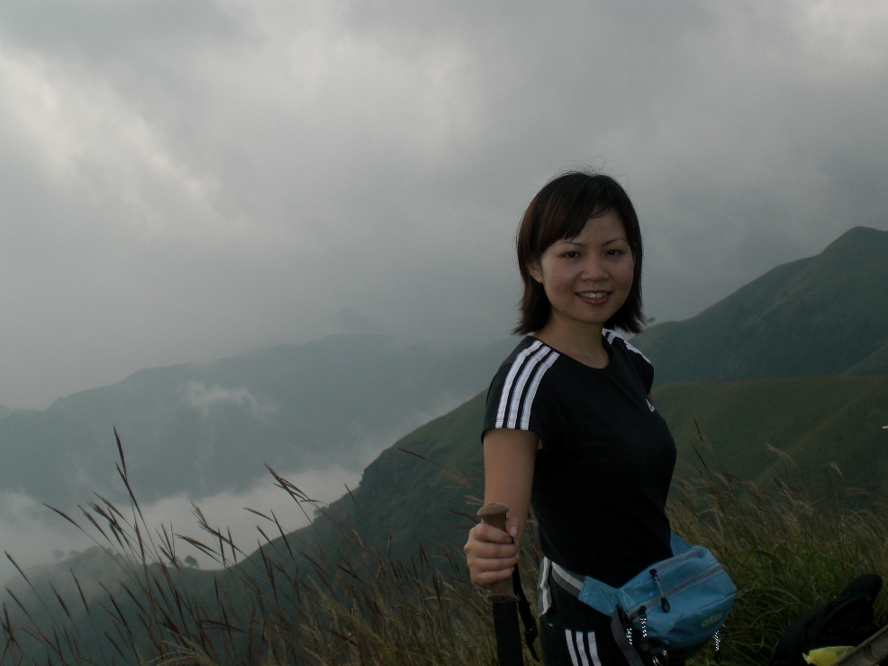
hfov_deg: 37.5
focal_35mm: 51
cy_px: 333
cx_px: 444
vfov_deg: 28.5
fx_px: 1308
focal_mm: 8.44
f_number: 5.1
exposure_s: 1/500
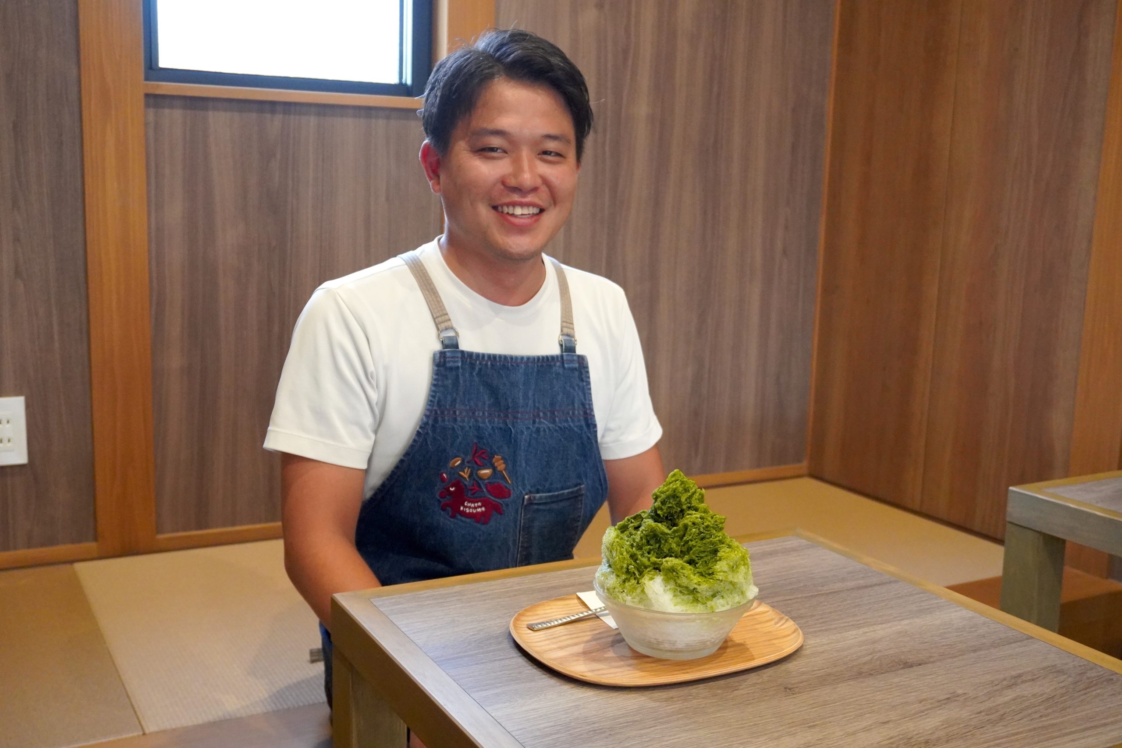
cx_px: 561
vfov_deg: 35.5
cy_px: 374
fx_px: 1169
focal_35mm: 38
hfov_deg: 51.3
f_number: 4.5
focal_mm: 25
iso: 3200
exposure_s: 1/160
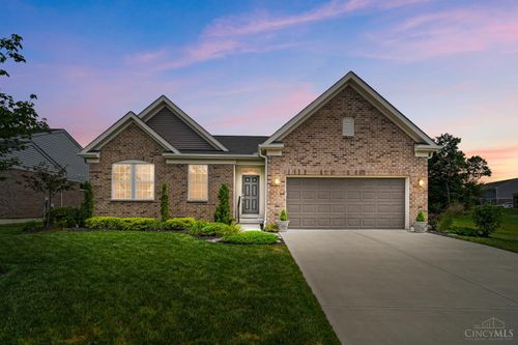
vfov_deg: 73.7
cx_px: 259
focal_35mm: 16
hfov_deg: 96.8
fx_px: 230
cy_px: 172
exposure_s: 1/640
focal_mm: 16
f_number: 5.6
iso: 100
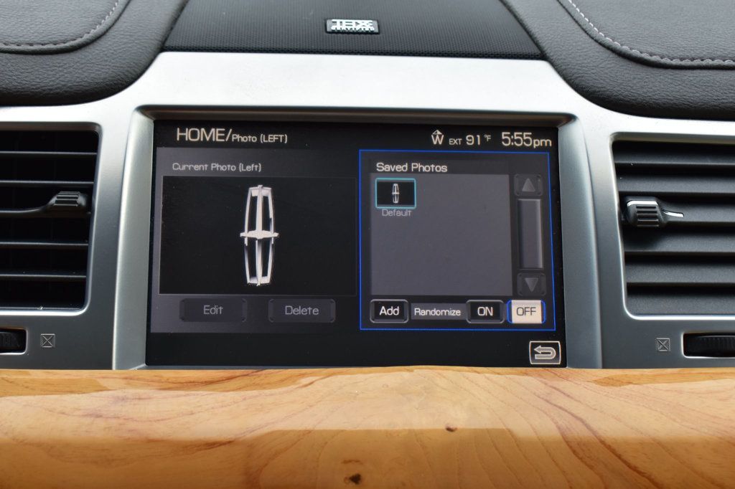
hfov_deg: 35.1
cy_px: 244
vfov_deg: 23.8
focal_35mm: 57
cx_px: 368
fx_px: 1163
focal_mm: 38
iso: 400
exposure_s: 1/60
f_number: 8
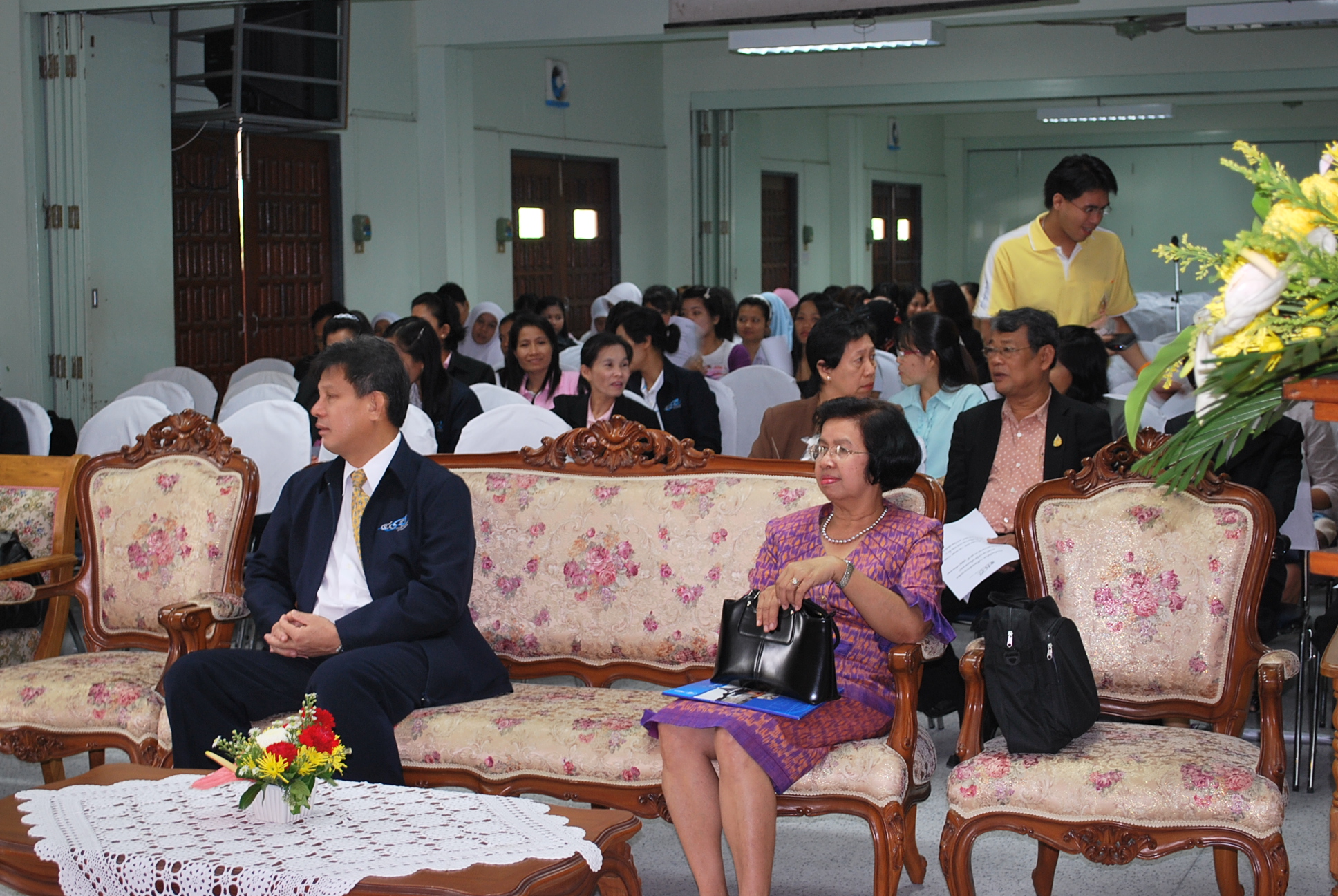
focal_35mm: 57
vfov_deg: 23.8
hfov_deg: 35.0
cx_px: 669
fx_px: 2121
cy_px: 448
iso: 200
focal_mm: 38
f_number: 5.6
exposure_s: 1/15
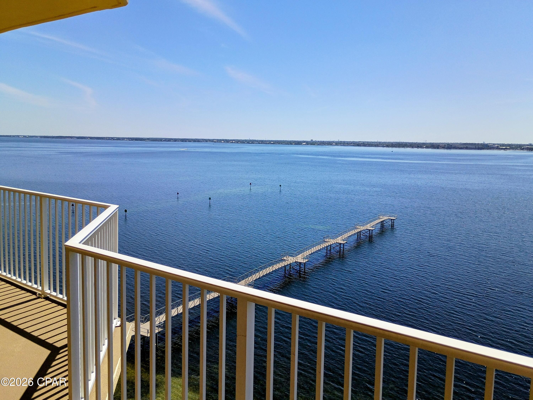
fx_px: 446
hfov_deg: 61.7
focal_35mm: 29
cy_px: 200
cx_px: 266
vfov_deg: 48.2
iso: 100
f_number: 1.8
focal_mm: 4.27
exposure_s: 1/1992
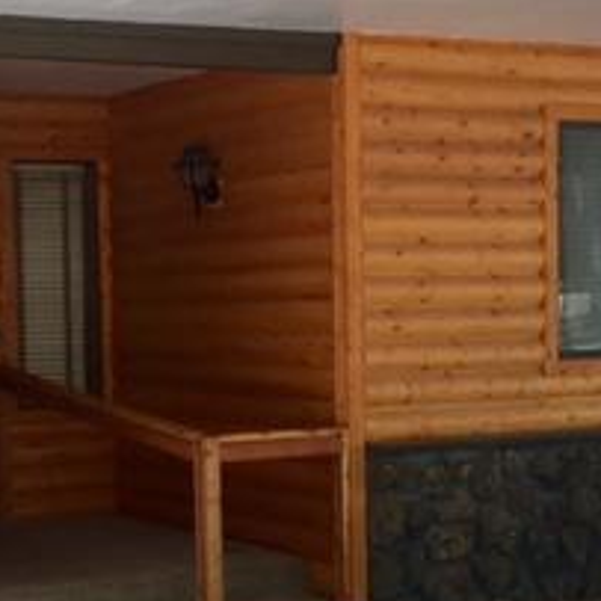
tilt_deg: -2.9
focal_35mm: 81
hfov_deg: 20.9
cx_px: 41
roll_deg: +2.1
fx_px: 1591
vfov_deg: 21.3
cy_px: 394
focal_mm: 4.15
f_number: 2.2
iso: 50
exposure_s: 1/120
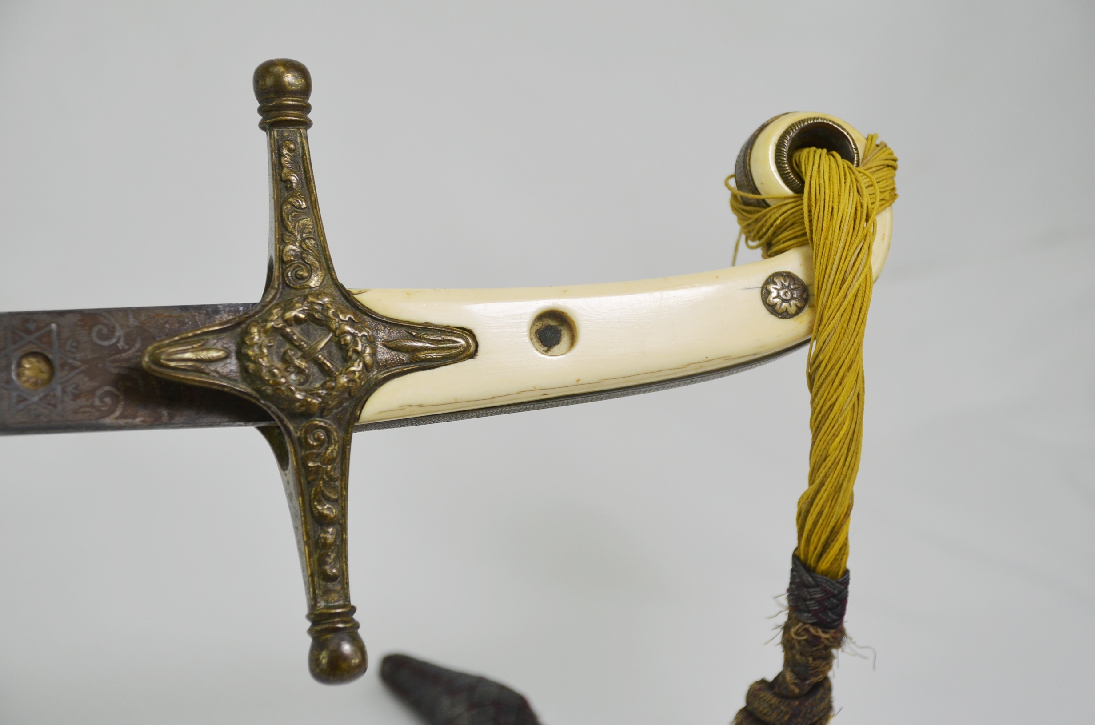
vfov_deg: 14.6
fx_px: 2823
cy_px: 362
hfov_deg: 22.0
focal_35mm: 93
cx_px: 548
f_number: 5
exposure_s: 1/400
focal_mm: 62
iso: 400
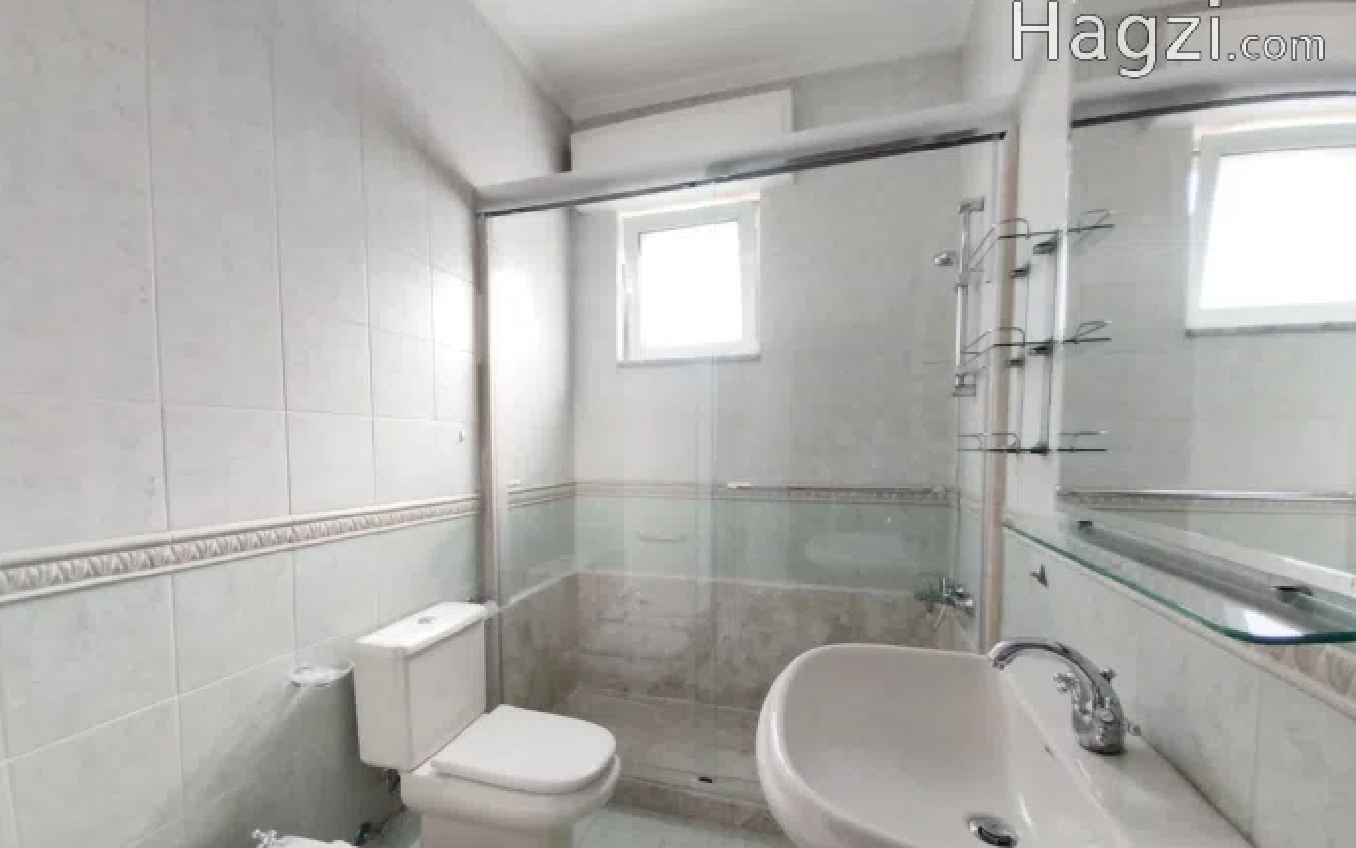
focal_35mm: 14
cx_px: 675
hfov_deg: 105.3
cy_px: 473
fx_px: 518
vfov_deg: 78.4
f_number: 2.2
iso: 200
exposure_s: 1/50
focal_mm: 1.3
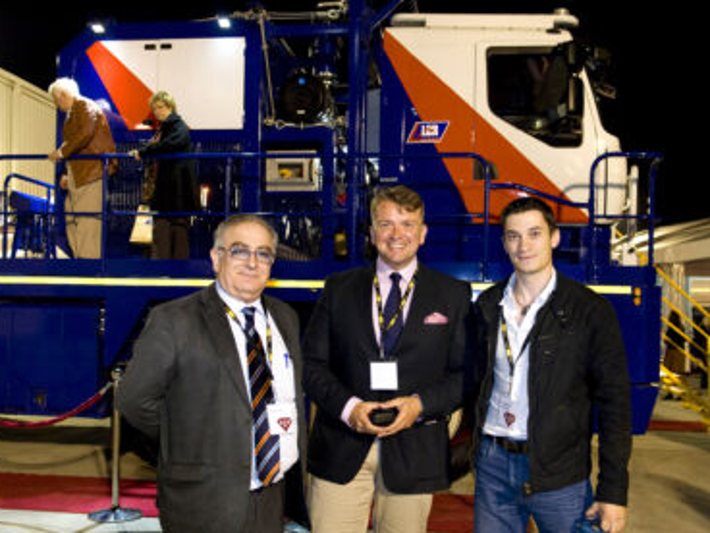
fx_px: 697
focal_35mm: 34
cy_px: 265
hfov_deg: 54.0
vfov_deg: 41.8
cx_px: 345
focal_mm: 31
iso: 1600
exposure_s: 1/100
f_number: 4
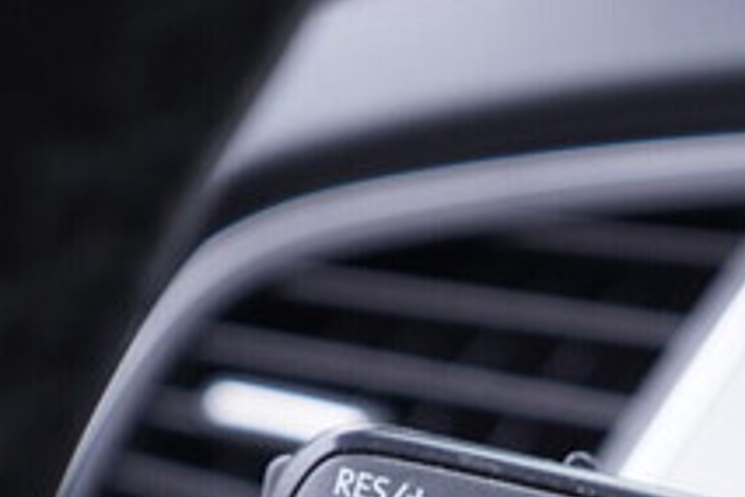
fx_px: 1924
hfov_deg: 21.8
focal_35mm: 93
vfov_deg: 14.4
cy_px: 551
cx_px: 518
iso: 200
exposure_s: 1/40
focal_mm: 24
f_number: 2.8
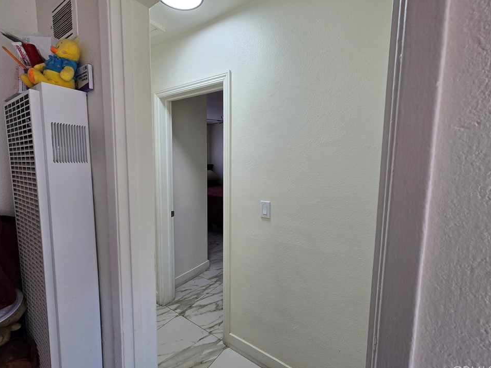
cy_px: 180
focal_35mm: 14
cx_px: 242
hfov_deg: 102.1
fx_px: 199
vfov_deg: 85.6
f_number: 2.2
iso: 50
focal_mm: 2.2
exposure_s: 1/60
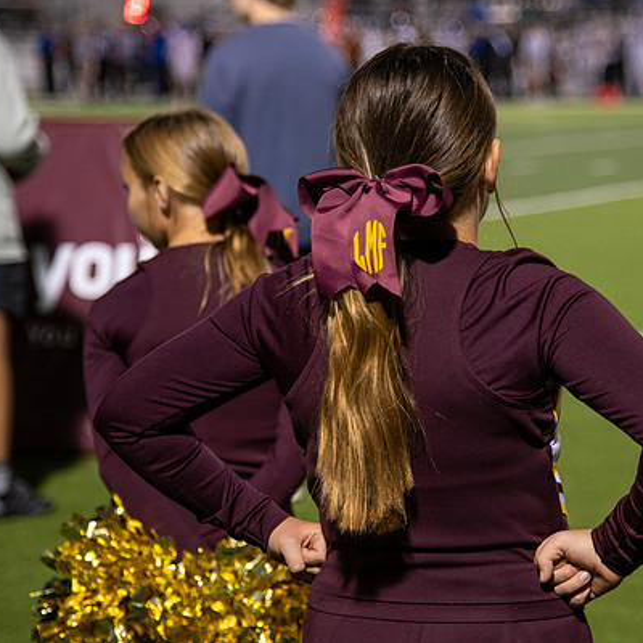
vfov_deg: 11.2
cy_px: 318
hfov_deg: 11.2
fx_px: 3278
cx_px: 456
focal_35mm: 156
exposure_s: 1/100
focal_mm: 98
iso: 640
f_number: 4
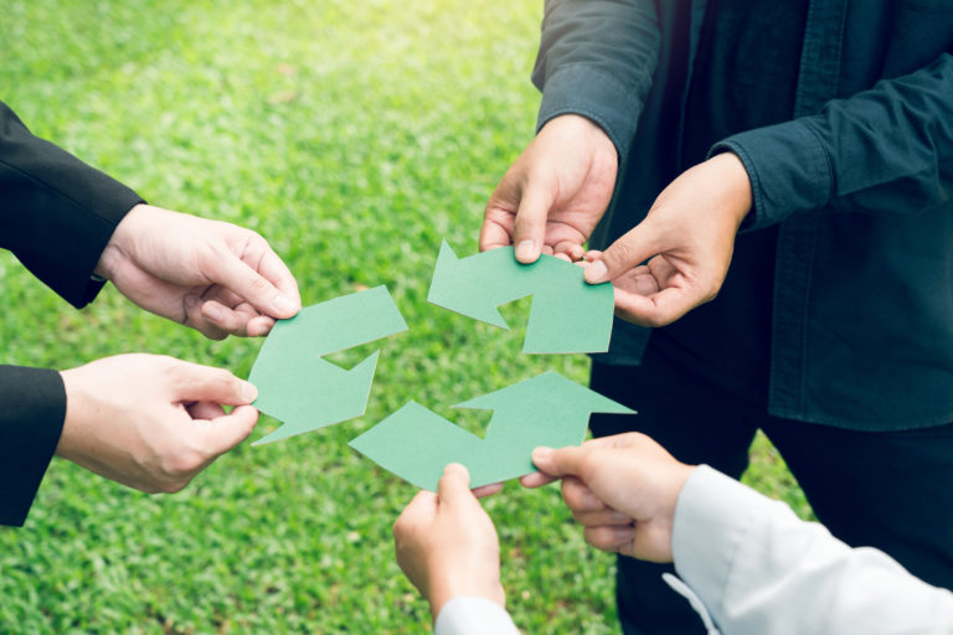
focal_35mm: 57
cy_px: 318
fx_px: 1509
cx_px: 476
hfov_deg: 35.1
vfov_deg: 23.8
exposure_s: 1/100
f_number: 5
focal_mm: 57
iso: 200
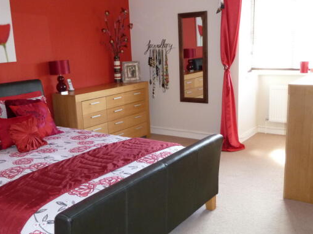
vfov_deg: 35.9
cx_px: 146
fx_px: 362
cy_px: 131
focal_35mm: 40
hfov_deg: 46.8
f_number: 3.5
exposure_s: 1/30
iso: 320
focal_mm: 5.7
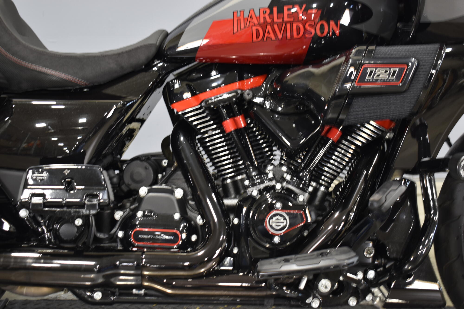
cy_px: 154
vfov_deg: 25.1
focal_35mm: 54
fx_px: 696
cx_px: 232
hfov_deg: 36.9
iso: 400
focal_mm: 36
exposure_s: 1/5
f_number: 4.8
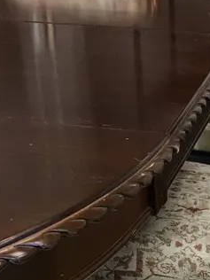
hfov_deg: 15.2
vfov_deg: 18.9
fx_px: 760
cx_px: 249
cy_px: 393
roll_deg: -2.7
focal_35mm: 94
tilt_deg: -36.2
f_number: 2.2
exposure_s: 1/17
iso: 32
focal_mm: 4.15
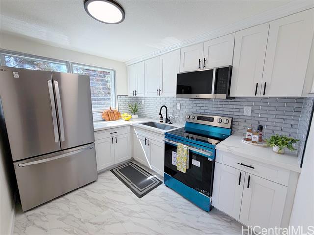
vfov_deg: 85.7
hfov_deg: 102.1
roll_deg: -0.4
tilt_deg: -9.2
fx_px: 127
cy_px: 118
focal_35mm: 14
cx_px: 157
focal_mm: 2.22
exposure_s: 1/120
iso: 64
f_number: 2.2
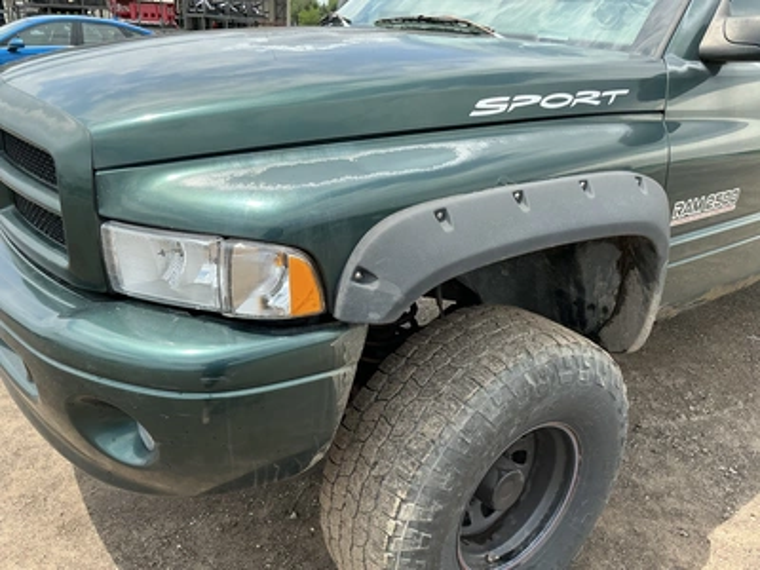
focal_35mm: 28
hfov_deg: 63.4
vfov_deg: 49.7
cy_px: 285
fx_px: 615
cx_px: 380
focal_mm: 3
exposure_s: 1/719
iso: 25
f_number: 1.8
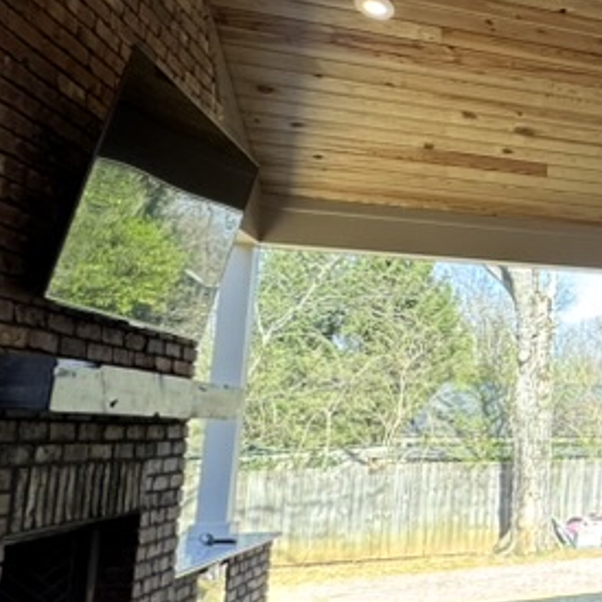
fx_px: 905
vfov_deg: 36.8
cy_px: 322
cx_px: 961
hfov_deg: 25.1
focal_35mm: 46
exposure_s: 1/120
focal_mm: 2.22
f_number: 2.2
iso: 50
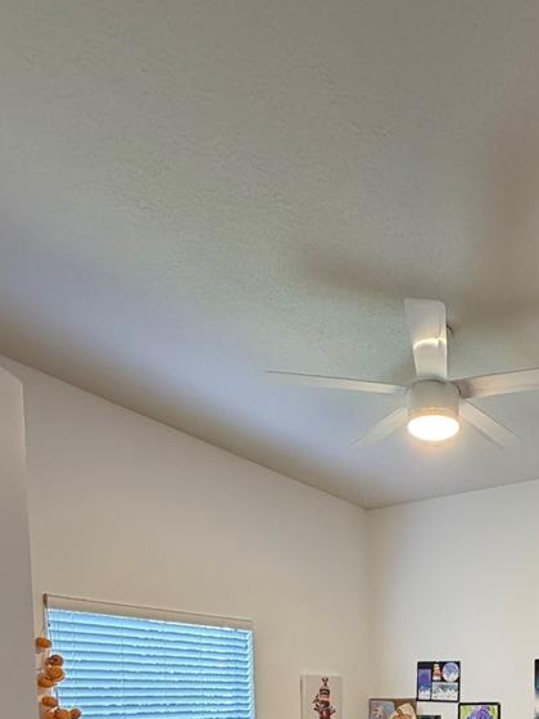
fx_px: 623
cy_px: 745
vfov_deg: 47.7
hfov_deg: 44.1
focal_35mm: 30
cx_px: 445
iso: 400
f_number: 2.2
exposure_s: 1/60
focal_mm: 2.22
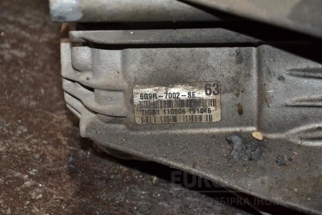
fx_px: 939
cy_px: 108
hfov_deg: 19.5
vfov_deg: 13.0
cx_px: 161
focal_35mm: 105
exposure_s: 1/60
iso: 800
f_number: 5.3
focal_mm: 70
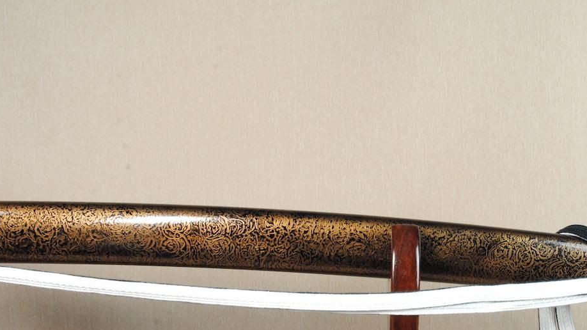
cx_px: 400
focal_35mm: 48
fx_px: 747
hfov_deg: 42.2
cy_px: 254
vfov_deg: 24.6
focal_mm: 20
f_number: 11
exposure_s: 1/2
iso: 200
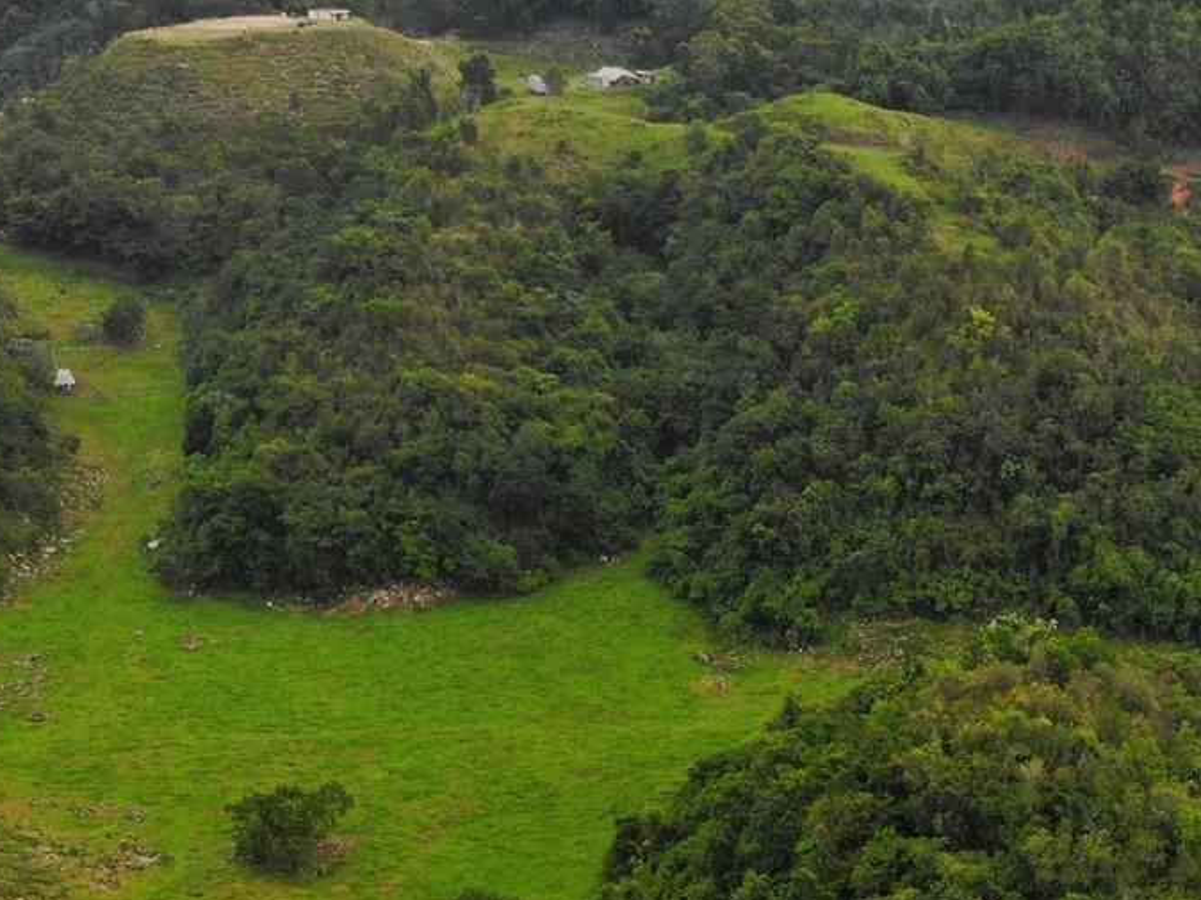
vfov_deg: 25.5
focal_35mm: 57
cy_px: 582
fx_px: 1977
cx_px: 773
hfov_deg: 33.6
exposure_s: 1/30
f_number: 2.8
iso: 125
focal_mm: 4.5
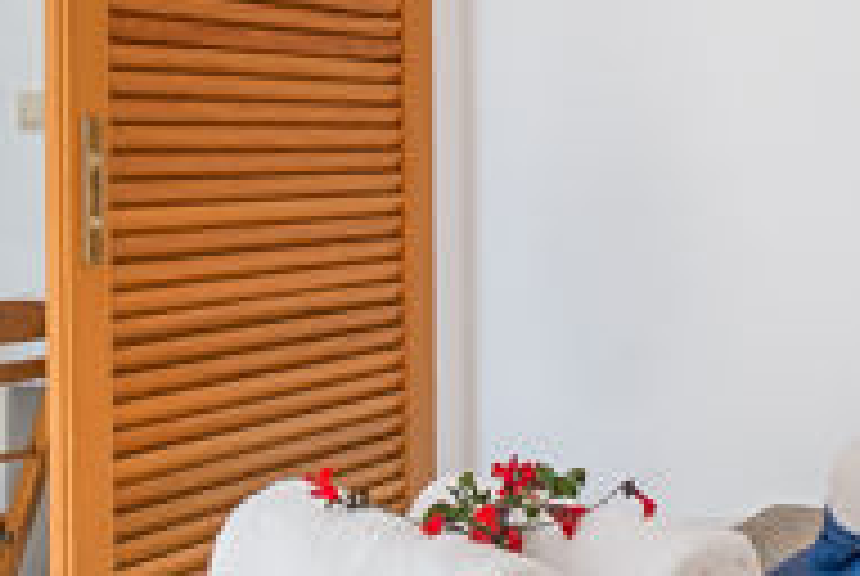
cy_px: 171
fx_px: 1794
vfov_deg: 18.2
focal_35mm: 75
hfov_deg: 24.4
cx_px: 1031
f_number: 11
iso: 100
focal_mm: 14
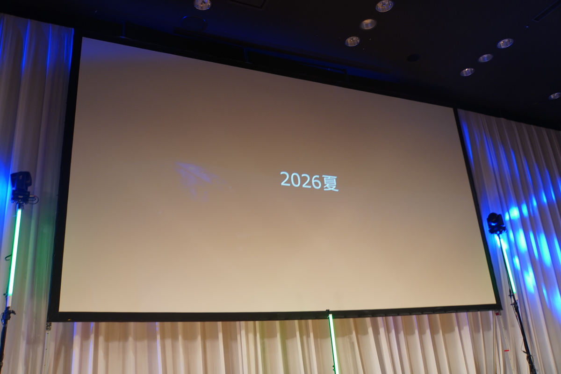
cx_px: 280
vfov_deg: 42.3
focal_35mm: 31
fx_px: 484
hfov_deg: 60.2
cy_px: 187
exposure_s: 1/40
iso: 400
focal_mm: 20.7
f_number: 3.5
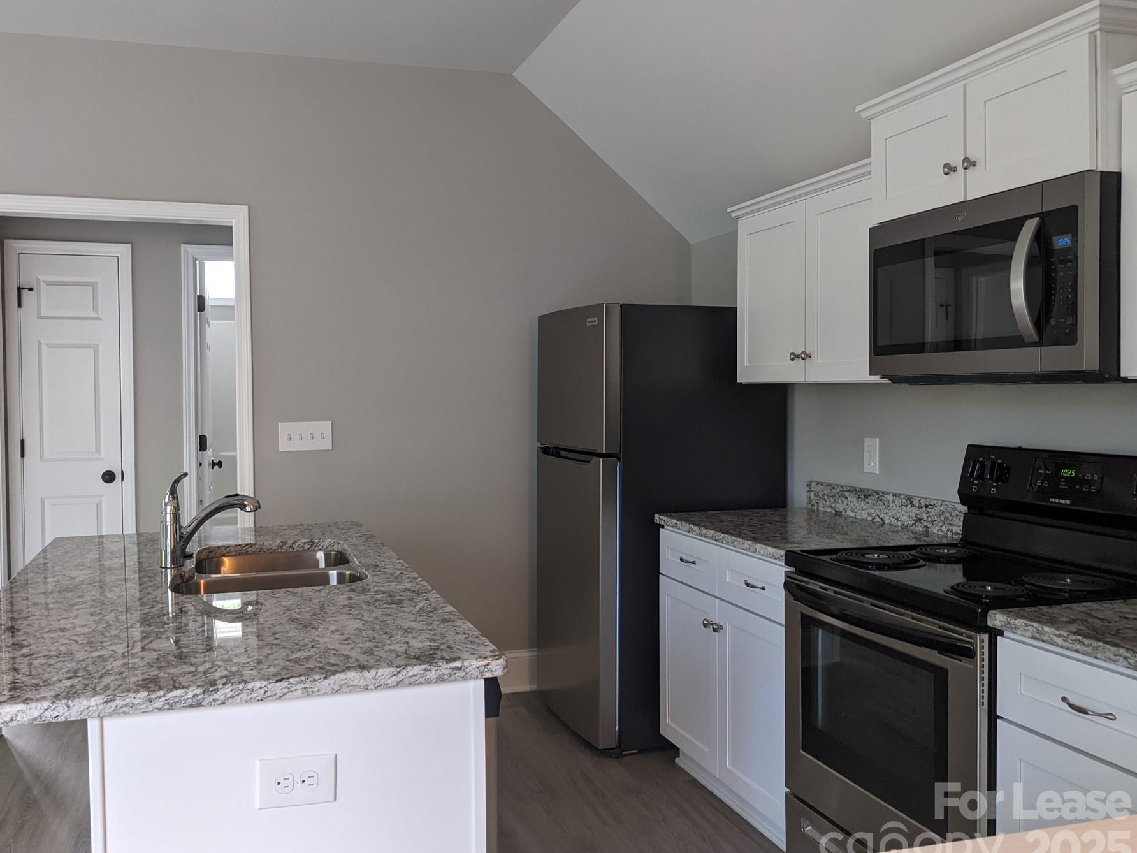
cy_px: 412
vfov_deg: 45.4
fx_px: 1018
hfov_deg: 58.3
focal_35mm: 31
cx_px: 527
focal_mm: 4.38
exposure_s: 1/24
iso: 65
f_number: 1.73
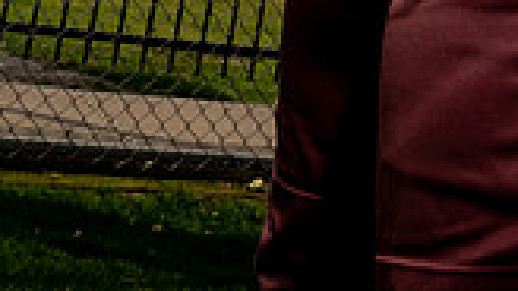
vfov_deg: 10.9
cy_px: -345
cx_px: 467
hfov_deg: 21.3
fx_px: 1345
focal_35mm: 98
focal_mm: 34
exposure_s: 1/250
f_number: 10
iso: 100
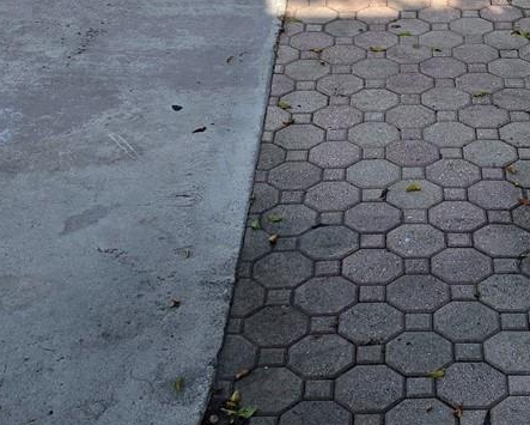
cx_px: 386
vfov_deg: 18.7
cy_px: 47
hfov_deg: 23.3
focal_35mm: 81
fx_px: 1271
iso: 64
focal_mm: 6.5
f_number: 1.4
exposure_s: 1/5294
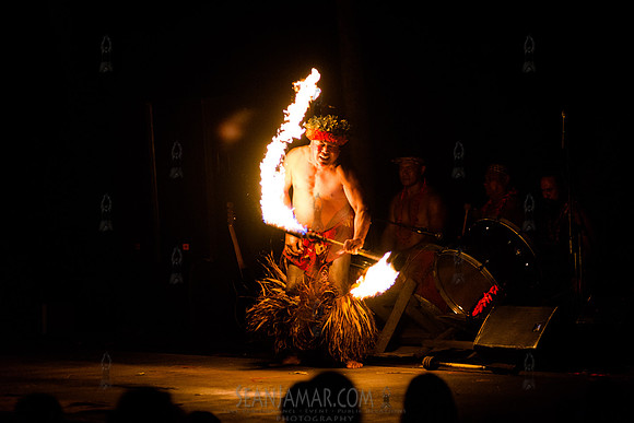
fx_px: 3259
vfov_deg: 7.4
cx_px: 317
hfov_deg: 11.1
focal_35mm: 185
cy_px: 212
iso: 4000
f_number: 2.8
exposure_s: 1/320
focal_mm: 185
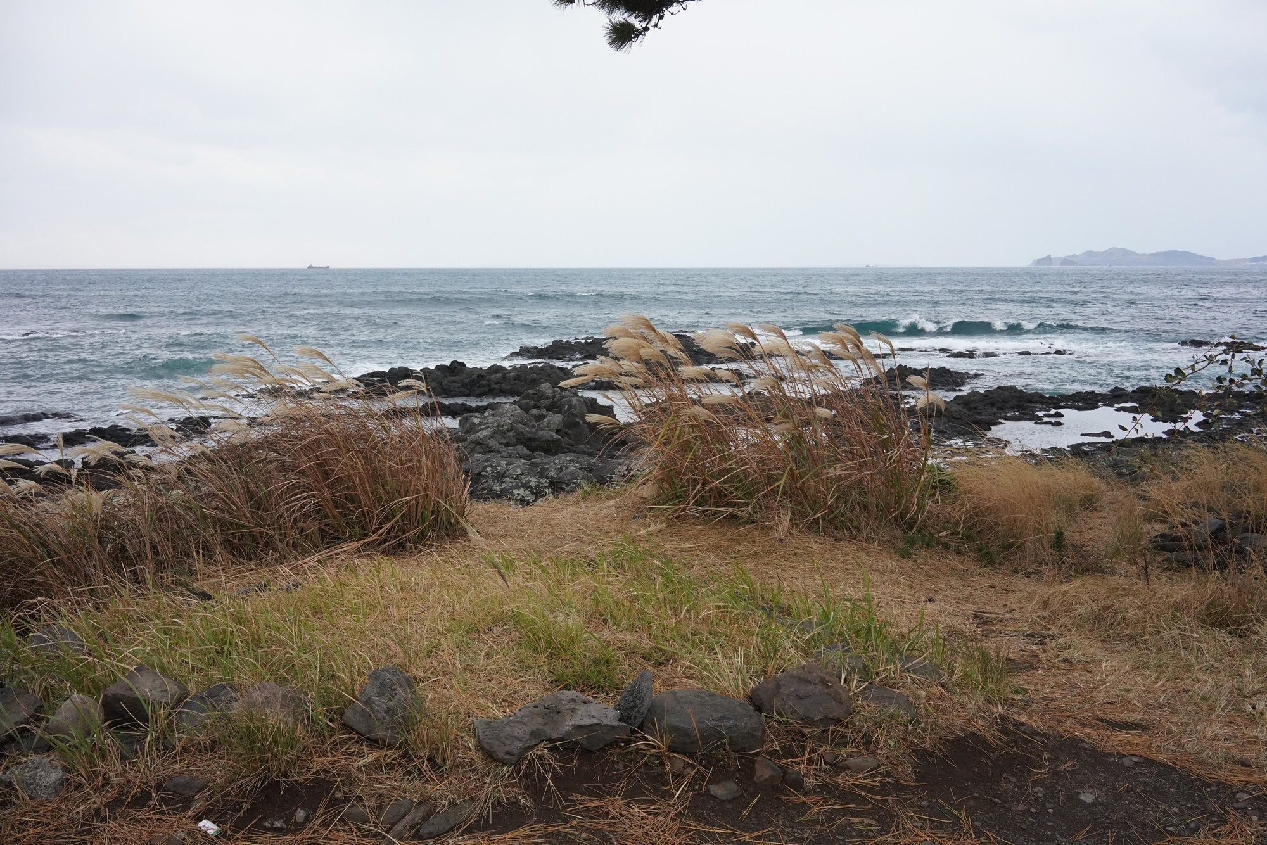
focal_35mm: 35
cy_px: 422
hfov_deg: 54.4
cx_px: 634
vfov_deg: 37.9
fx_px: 1232
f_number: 11
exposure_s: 1/250
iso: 2500
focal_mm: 35
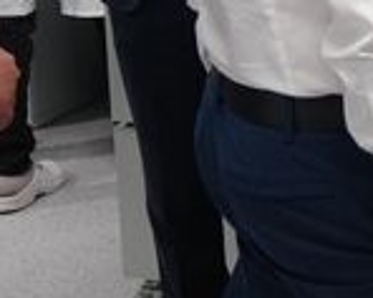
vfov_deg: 11.1
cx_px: 712
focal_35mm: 133
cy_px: -159
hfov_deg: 12.9
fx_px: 1466
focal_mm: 30
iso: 4000
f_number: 4.5
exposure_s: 1/640
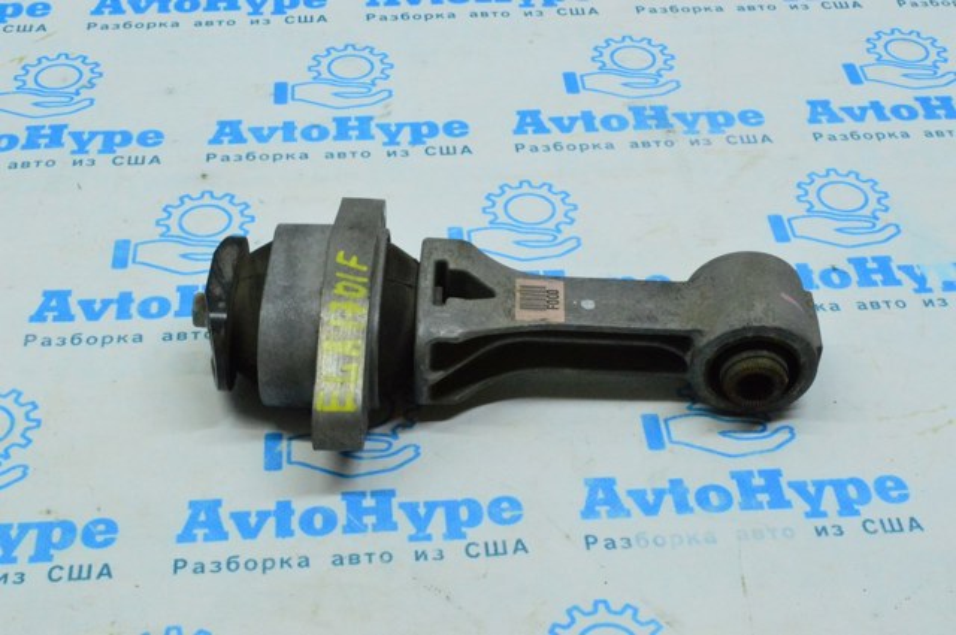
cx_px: 478
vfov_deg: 23.7
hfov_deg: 35.1
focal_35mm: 57
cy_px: 318
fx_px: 1512
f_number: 32
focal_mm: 38
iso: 6400
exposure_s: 1/30
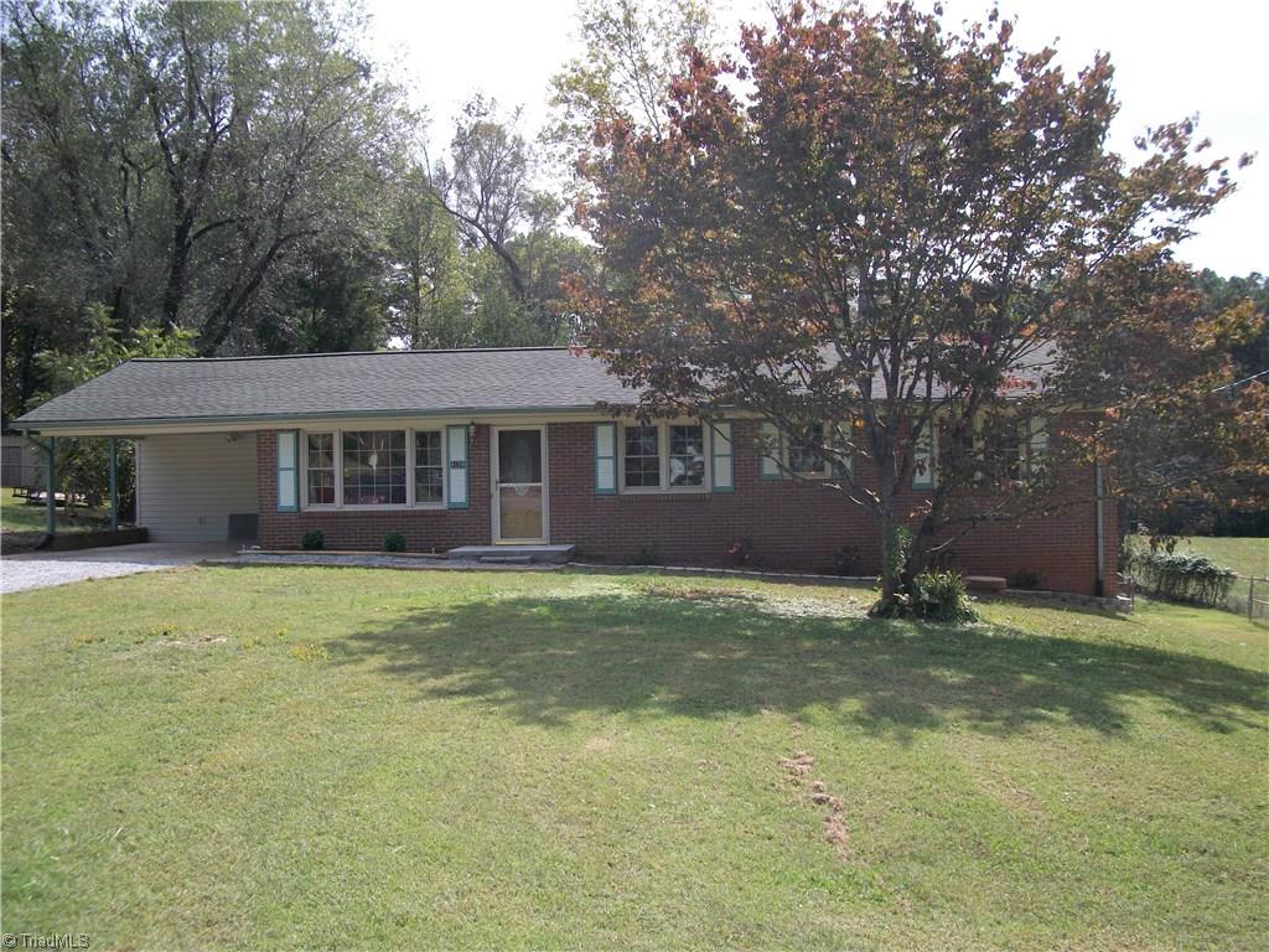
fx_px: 1173
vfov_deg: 44.2
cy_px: 476
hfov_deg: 56.8
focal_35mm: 32
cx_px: 634
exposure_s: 1/125
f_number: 8.8
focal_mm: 5.7
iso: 80
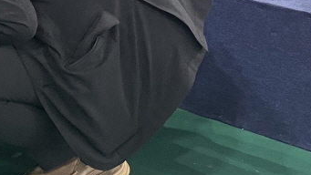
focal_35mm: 113
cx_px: -106
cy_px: -172
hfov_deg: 17.6
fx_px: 932
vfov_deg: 10.0
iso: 200
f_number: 1.6
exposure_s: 1/60
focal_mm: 5.1
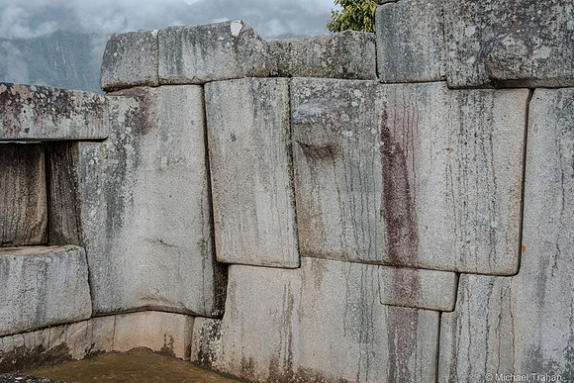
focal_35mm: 54
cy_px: 192
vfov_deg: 25.1
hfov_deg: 36.9
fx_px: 861
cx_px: 287
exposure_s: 1/200
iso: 1250
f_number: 10
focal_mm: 54
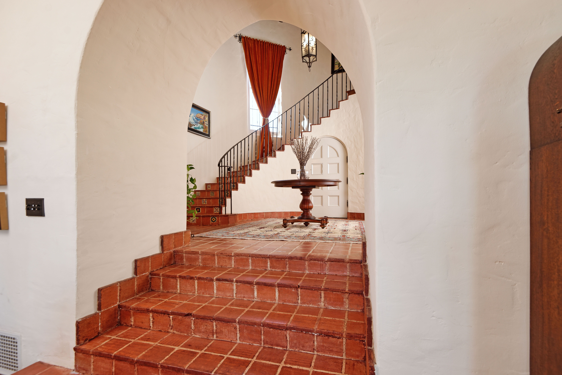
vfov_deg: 73.8
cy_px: 188
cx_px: 281
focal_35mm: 16
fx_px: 250
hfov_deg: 96.7
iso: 100
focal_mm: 16
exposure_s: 1/20
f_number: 5.6
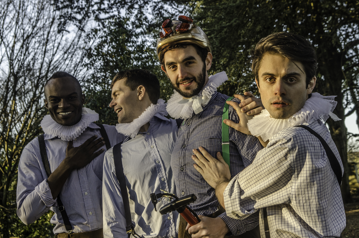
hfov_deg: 37.9
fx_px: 522
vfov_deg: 25.6
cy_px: 119
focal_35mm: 52
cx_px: 180
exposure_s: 1/200
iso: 250
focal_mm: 35
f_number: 5.6
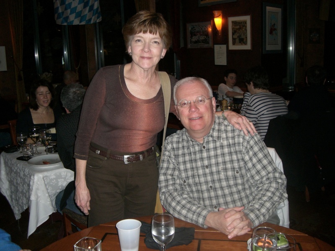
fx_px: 368
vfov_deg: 37.7
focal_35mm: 38
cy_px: 126
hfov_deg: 49.0
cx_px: 168
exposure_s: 1/60
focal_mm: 6.2
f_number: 2.7
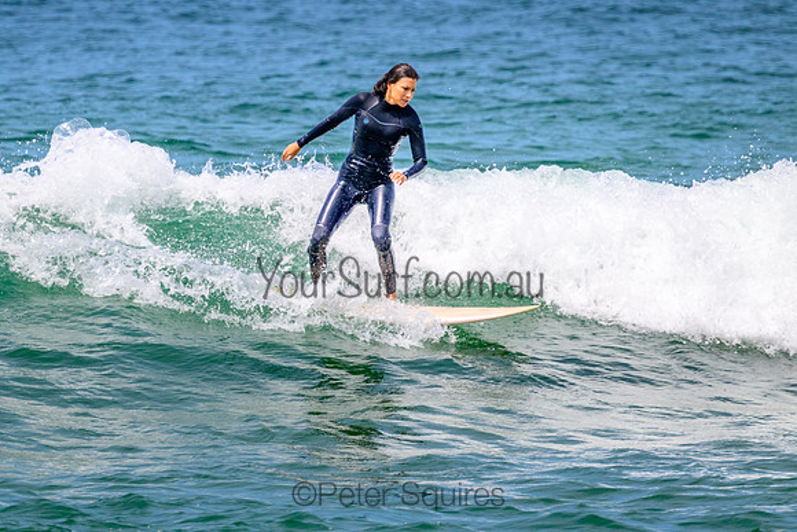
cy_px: 225
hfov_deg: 2.2
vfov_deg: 1.5
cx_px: 353
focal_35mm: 922
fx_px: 20424
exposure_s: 1/2000
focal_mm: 800
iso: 1250
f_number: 11
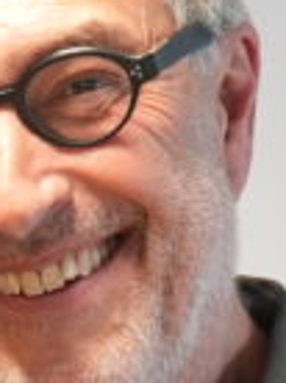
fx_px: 3200
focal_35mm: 290
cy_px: 287
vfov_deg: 6.8
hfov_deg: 5.0
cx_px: -347
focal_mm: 27
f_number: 4.5
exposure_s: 1/100
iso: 2000
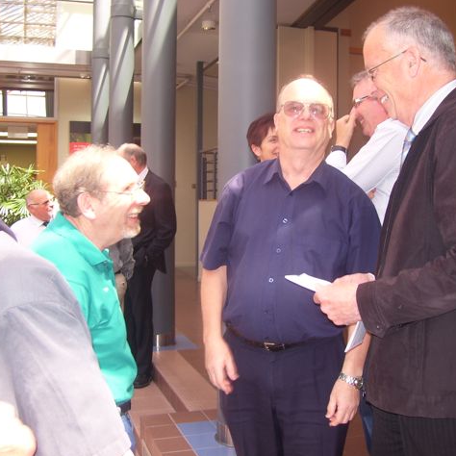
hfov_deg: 39.0
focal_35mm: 43
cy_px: 229
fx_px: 641
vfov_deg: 39.2
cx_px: 269
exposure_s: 1/60
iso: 80
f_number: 2.7
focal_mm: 6
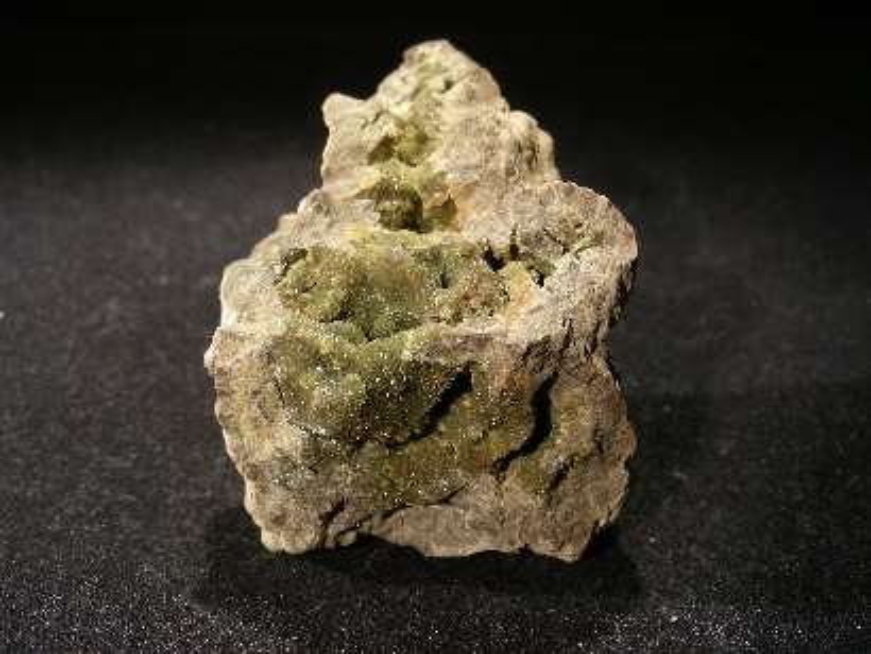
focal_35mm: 44
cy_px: 327
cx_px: 436
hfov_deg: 42.9
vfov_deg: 32.9
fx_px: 1108
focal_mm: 7.4
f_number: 3.5
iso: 50
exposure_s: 1/22.1
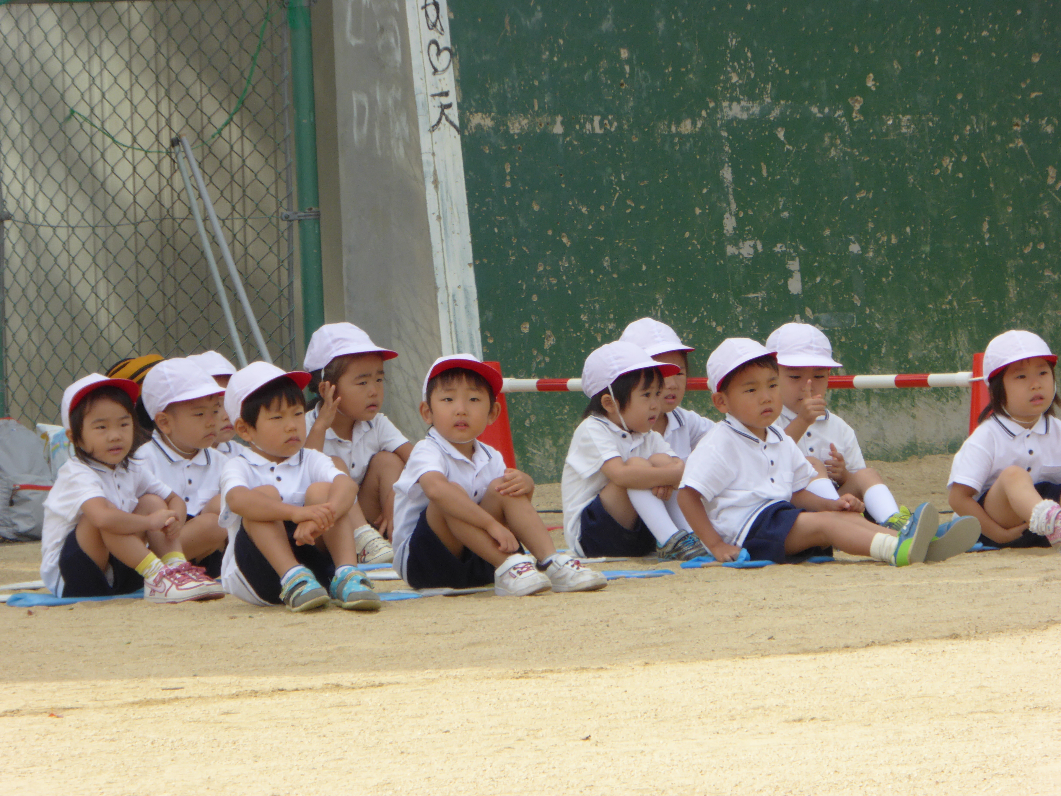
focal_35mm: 444
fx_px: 13609
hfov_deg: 4.5
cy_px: 398
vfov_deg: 3.3
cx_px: 530
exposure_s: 1/200
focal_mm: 71.7
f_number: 6
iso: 100
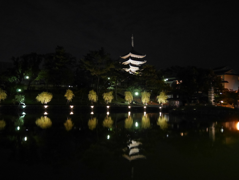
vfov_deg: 44.2
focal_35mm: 32
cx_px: 120
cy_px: 90
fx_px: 221
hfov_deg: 56.8
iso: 3200
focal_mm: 16
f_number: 3.9
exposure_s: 1/5
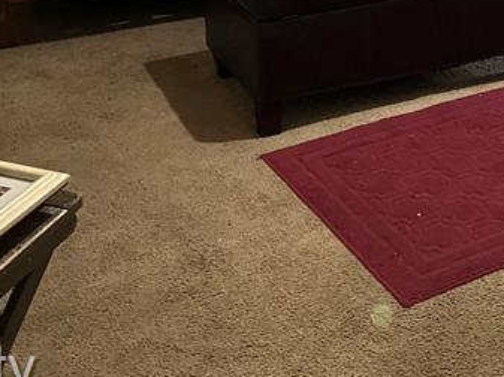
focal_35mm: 73
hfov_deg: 26.0
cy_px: -166
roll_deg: +0.8
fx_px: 1062
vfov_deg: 18.2
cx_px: 441
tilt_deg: -7.5
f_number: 1.78
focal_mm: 6.76
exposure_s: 1/30
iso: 800
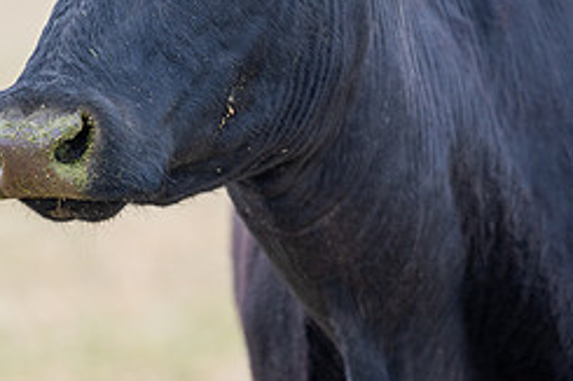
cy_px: -36
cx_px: 327
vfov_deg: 2.8
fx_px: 7905
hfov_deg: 4.2
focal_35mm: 497
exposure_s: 1/1000
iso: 125
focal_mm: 200
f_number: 2.8
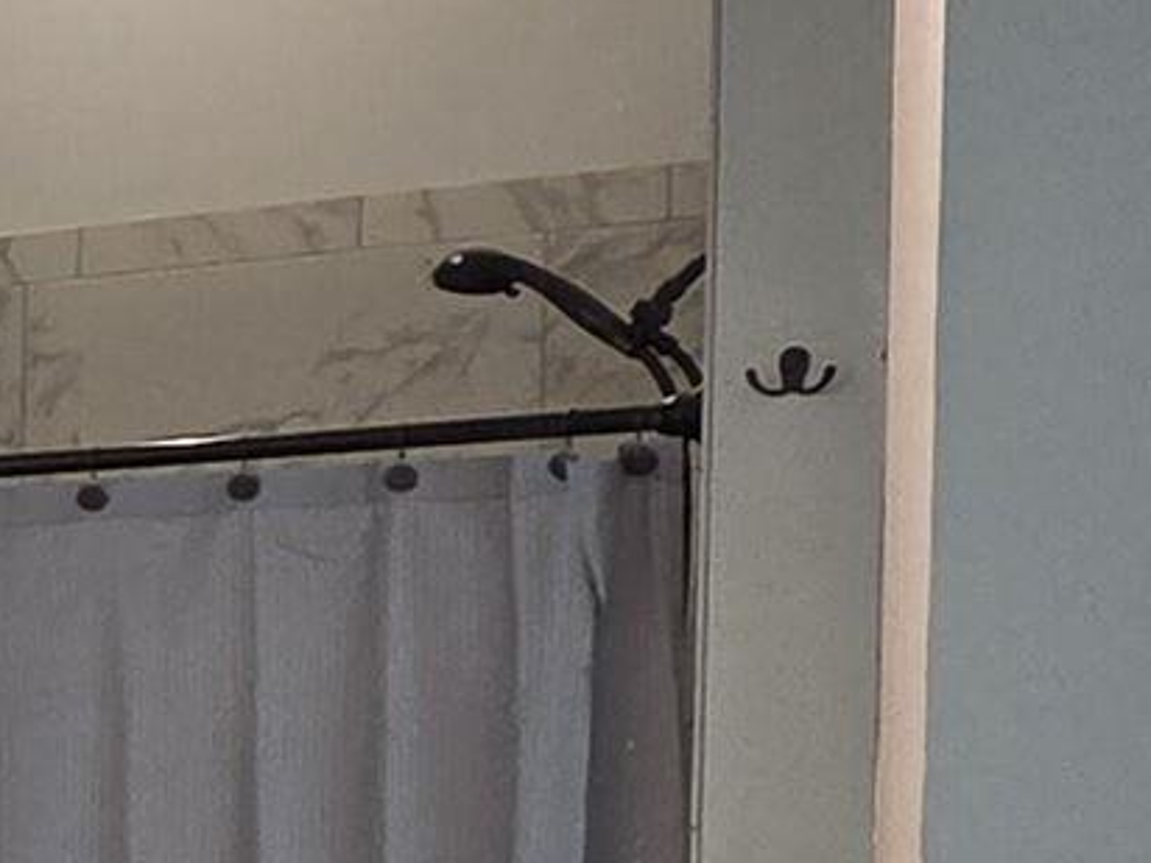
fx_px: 3225
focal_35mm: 97
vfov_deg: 14.7
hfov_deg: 14.5
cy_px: 1050
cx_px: -1486
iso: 80
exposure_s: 1/120
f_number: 2.2
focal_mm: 2.2
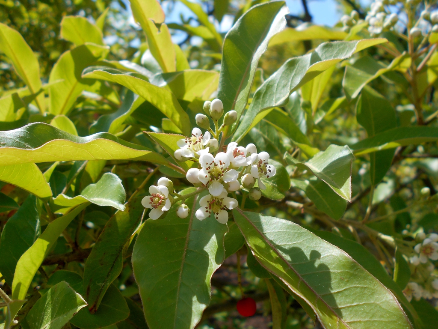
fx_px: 380
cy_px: 164
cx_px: 219
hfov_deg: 60.0
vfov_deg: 46.8
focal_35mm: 30
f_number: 3.4
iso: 80
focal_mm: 5.1
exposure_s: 1/800
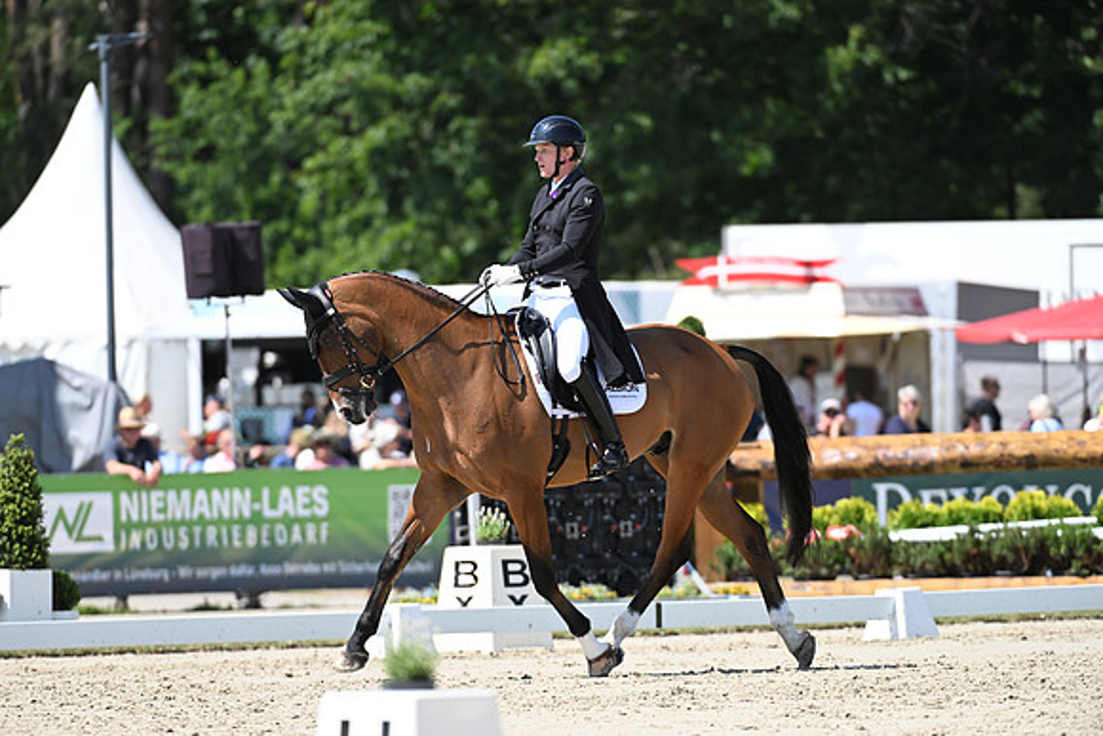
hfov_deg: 5.2
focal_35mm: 400
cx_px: 552
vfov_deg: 3.4
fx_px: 12258
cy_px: 368
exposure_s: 1/1600
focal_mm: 400
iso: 560
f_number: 5
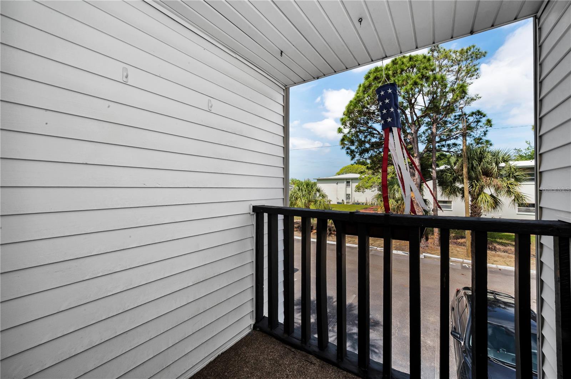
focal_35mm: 14
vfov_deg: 81.1
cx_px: 286
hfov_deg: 104.3
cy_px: 190
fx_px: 222
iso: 400
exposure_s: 1/160
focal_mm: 14
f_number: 20
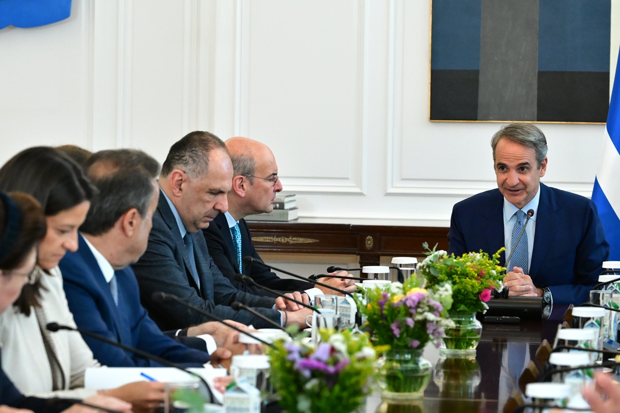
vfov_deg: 9.3
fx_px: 2549
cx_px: 310
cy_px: 206
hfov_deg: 13.9
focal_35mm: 148
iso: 8000
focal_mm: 99
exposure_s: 1/500
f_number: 5
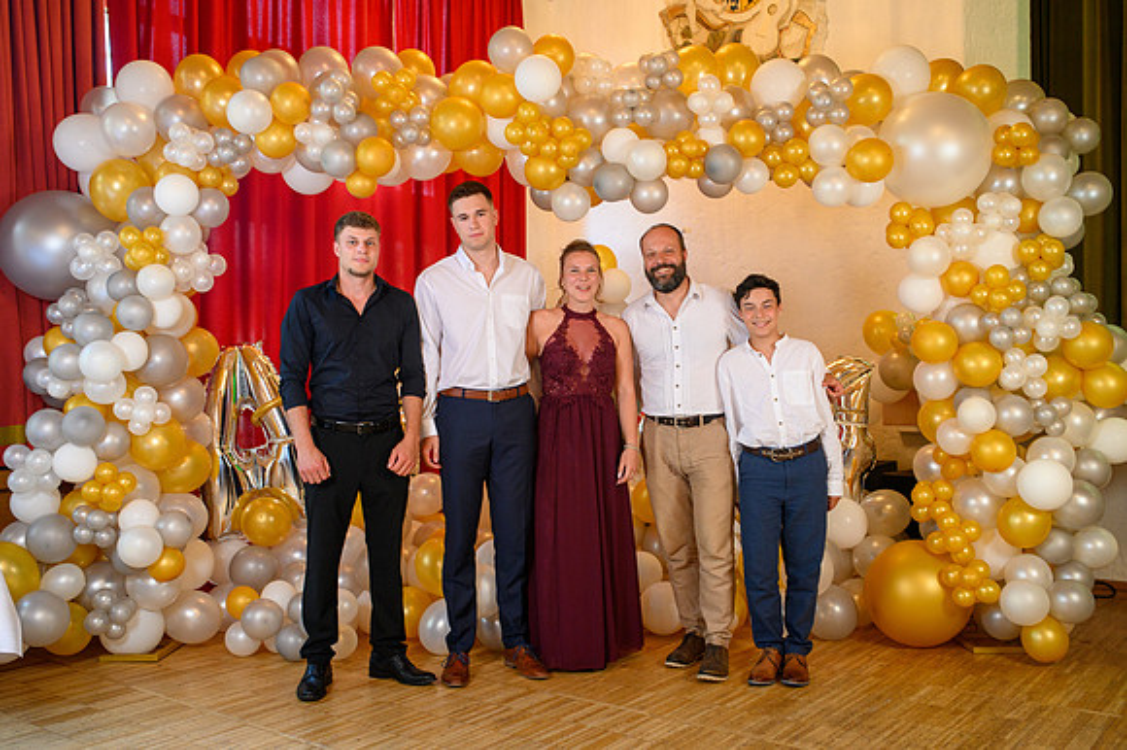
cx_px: 549
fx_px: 1123
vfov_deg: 36.9
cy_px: 365
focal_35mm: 36
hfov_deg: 53.3
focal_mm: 35
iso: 1250
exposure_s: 1/100
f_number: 3.5
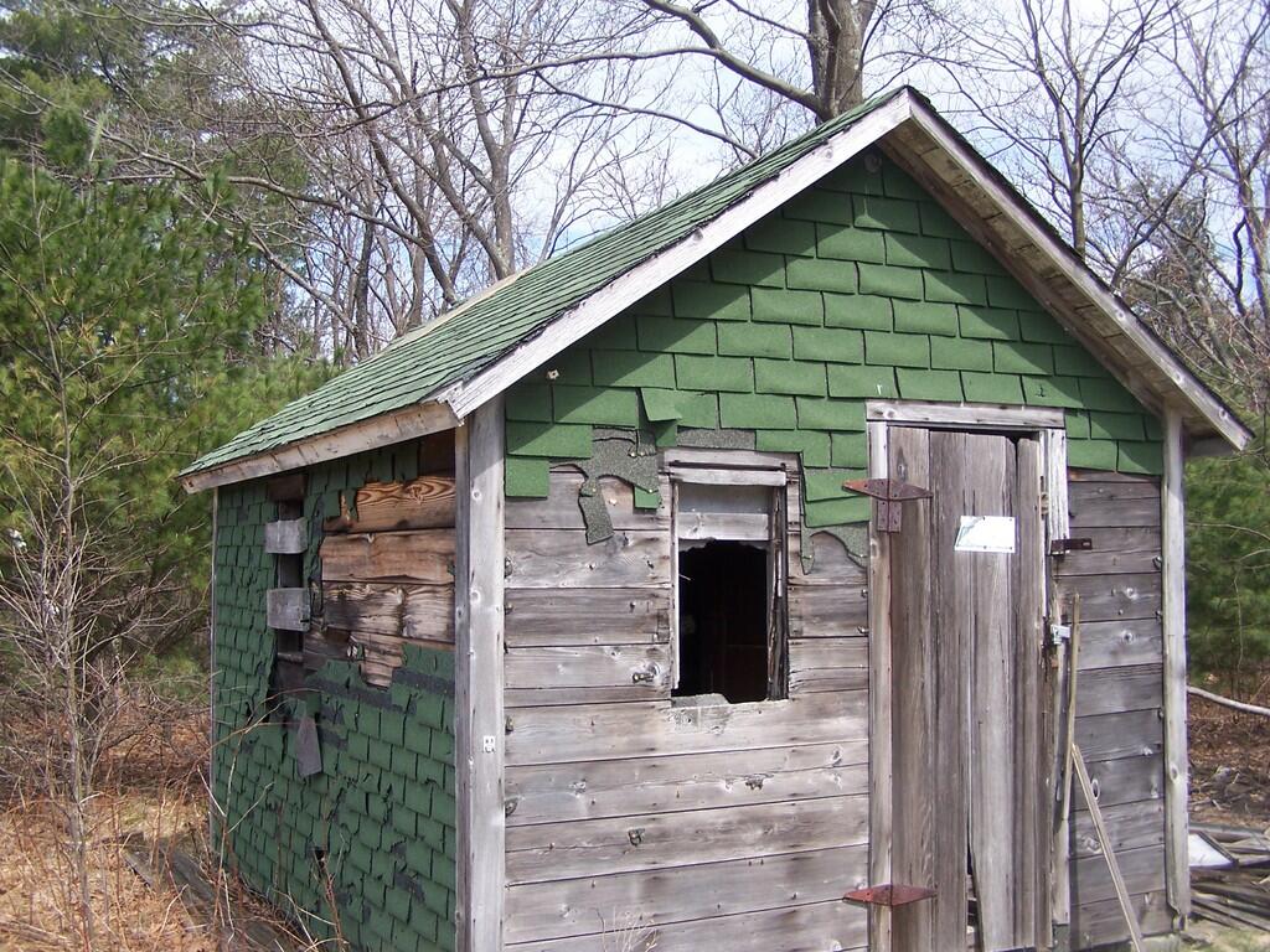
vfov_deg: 37.7
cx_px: 635
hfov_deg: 49.0
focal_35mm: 38
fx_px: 1394
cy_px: 476
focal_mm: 6.3
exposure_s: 1/640
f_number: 2.8
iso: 80
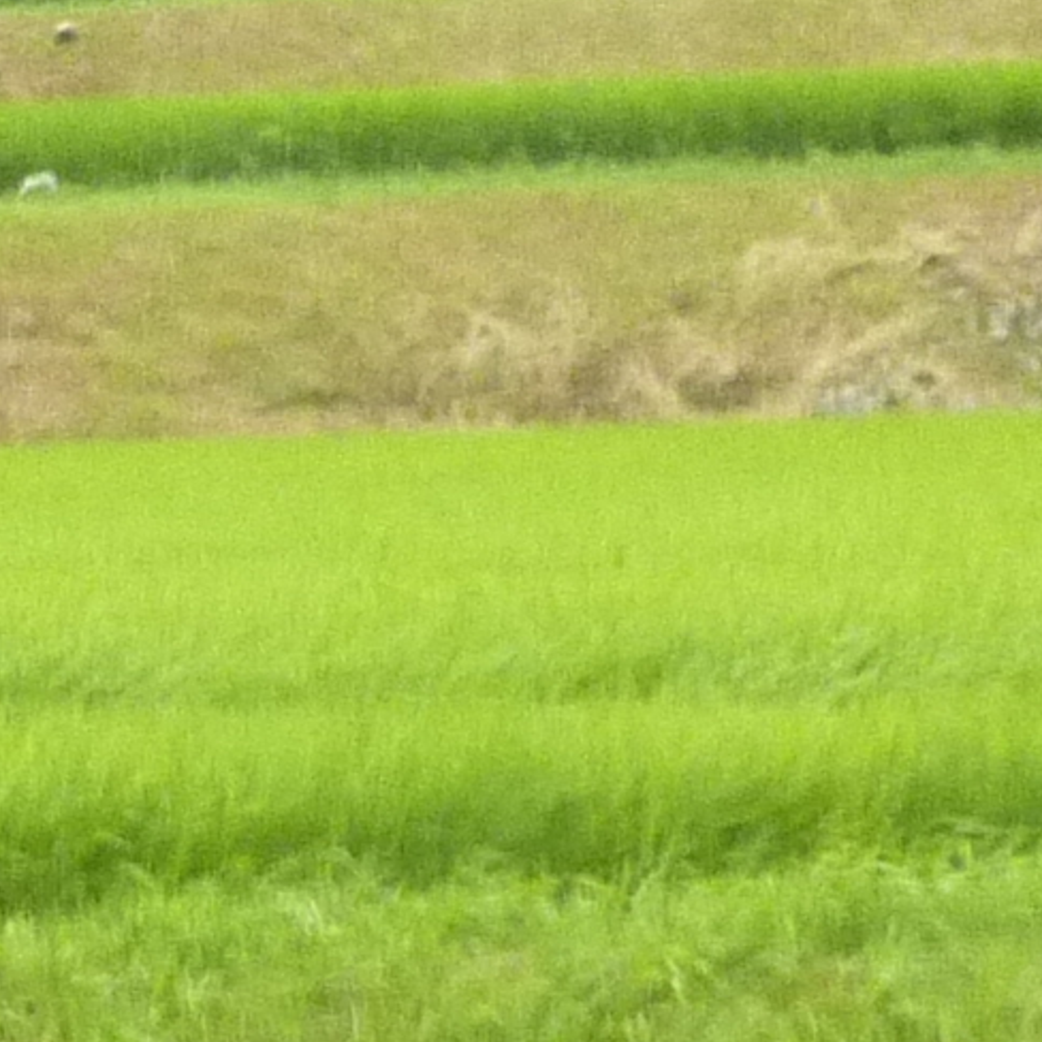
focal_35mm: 449
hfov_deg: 3.9
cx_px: -843
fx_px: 15291
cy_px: -577
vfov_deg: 3.9
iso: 200
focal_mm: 11
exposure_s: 1/320
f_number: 4.1
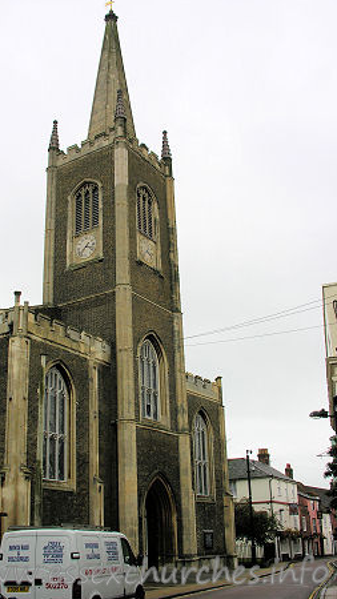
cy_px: 301
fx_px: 620
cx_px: 122
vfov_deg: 51.6
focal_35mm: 39
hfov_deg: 30.3
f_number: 4.5
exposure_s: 1/96.5
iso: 50
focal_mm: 8.9
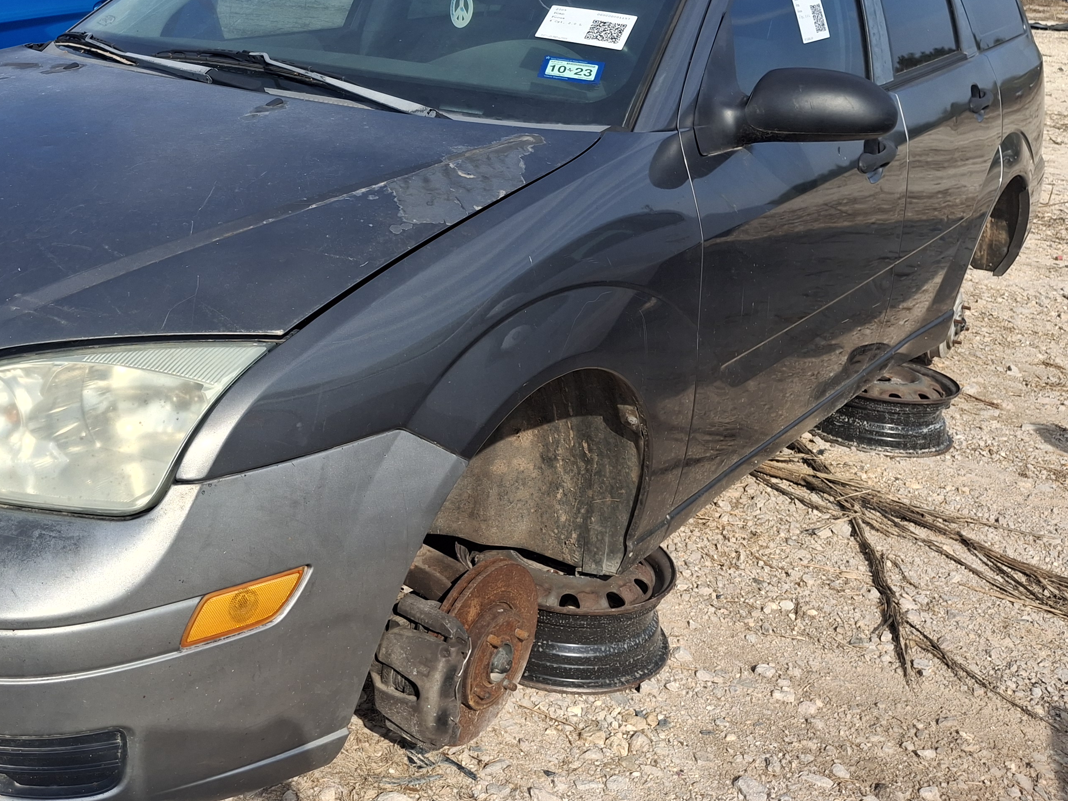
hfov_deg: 45.9
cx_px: 341
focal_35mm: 40
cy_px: 209
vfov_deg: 35.2
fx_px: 1234
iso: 32
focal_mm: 4.69
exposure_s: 1/1368
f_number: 1.8
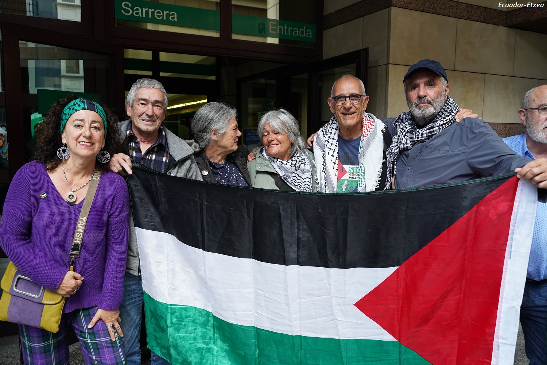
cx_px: 274
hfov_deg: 65.5
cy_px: 182
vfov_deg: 46.4
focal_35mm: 28
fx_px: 425
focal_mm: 28
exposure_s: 1/400
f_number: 6.3
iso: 3200
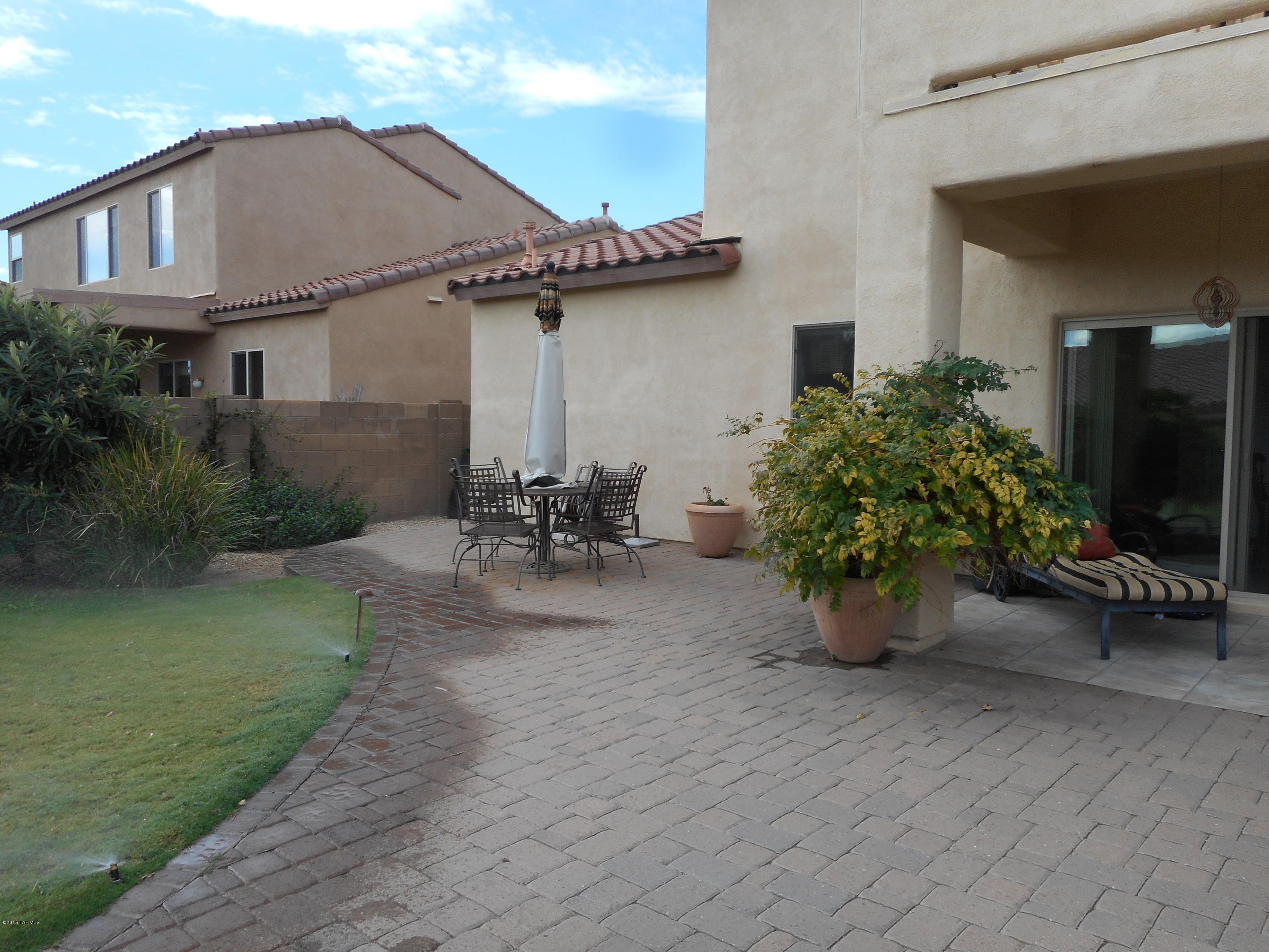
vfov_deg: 54.9
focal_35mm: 25
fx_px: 916
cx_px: 634
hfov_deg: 69.4
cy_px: 476
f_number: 3.7
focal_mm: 4.5
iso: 80
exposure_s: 1/320
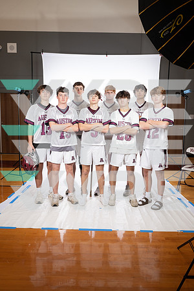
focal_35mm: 29
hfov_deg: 45.0
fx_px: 234
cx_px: 97
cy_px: 146
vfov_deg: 63.7
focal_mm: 29
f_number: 7.1
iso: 640
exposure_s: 1/250
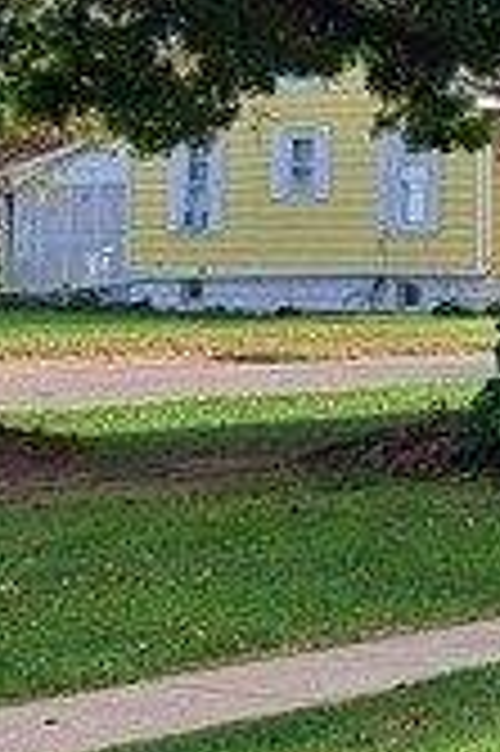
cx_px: 1275
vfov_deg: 13.1
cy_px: -153
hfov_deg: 8.1
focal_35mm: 153
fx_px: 3194
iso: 50
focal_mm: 5.23
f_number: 1.8
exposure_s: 1/514
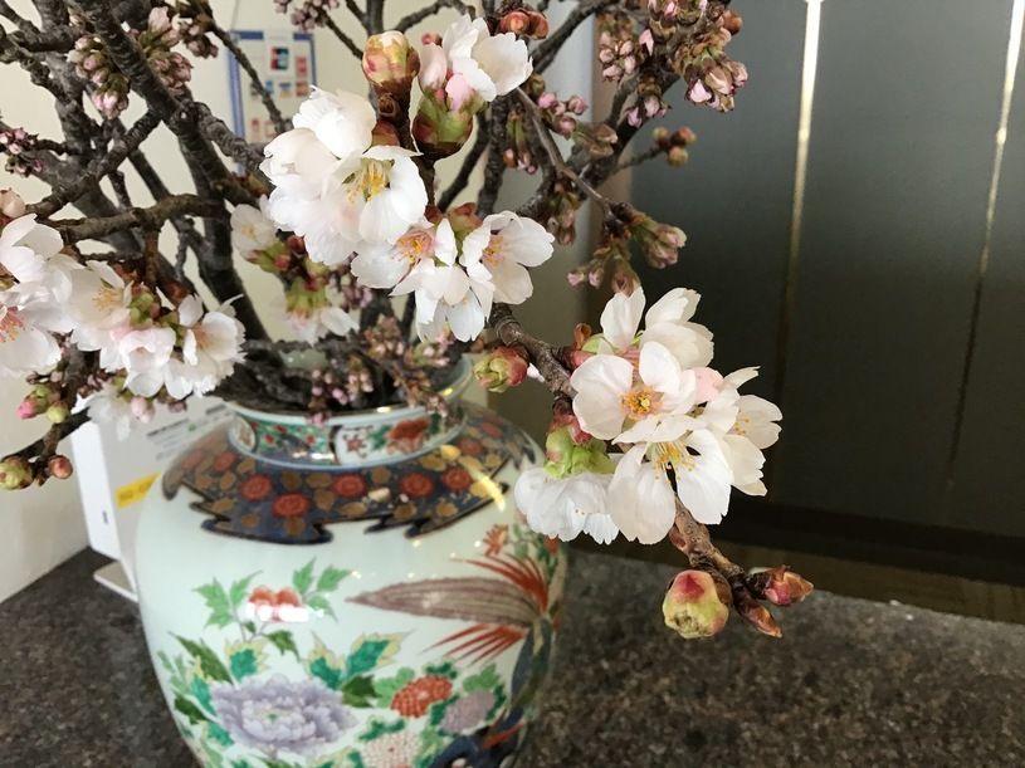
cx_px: 512
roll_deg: -0.2
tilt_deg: -20.8
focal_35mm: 31
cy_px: 384
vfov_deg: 45.4
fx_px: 918
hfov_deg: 58.4
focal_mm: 3.3
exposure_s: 1/30
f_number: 2.4
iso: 64
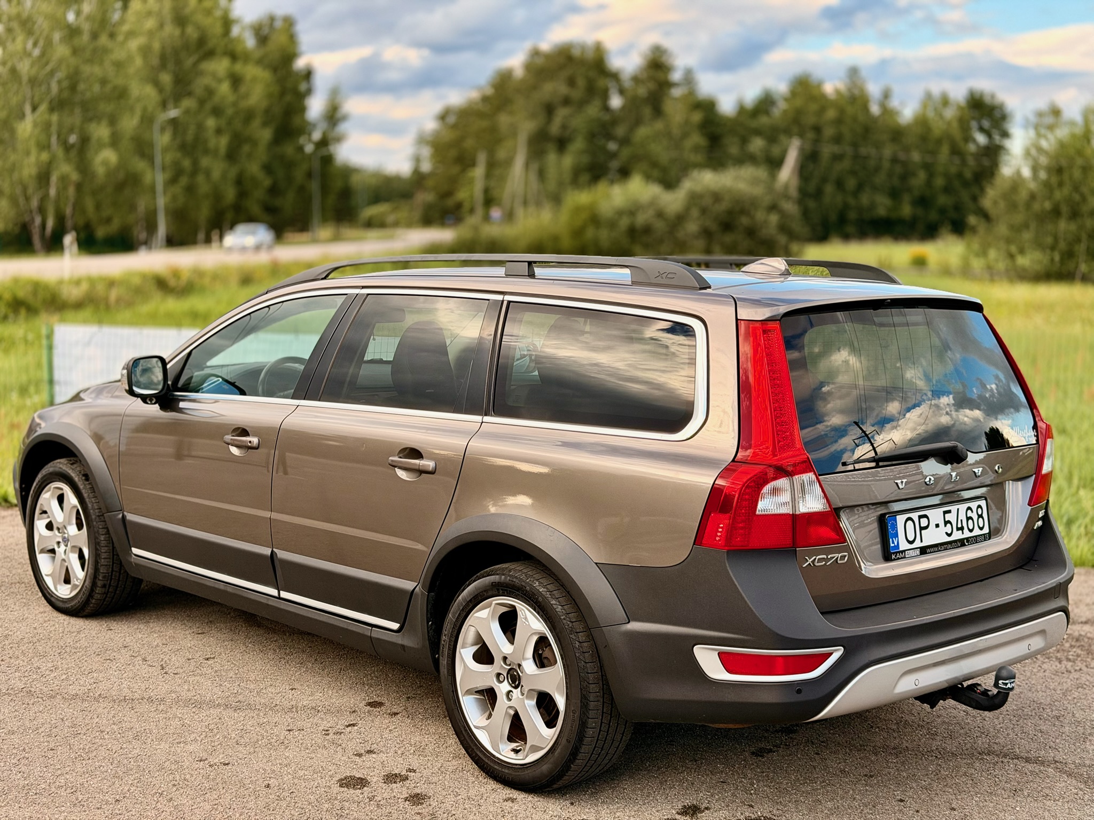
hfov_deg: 39.7
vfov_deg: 30.3
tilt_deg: -7.0
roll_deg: +0.0
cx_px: 547
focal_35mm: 48
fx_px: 1517
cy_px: 410
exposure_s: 1/975
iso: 80
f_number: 1.78
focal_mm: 6.76
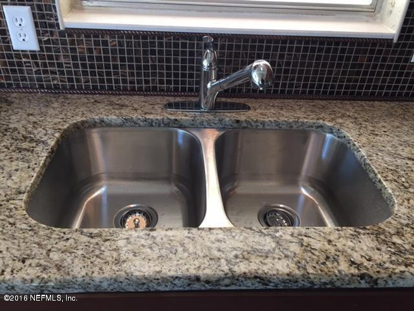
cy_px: 156
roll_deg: -4.9
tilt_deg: -34.6
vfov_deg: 48.2
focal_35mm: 29
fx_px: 347
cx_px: 207
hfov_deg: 61.7
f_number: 2.2
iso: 100
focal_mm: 4.15
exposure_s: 1/30
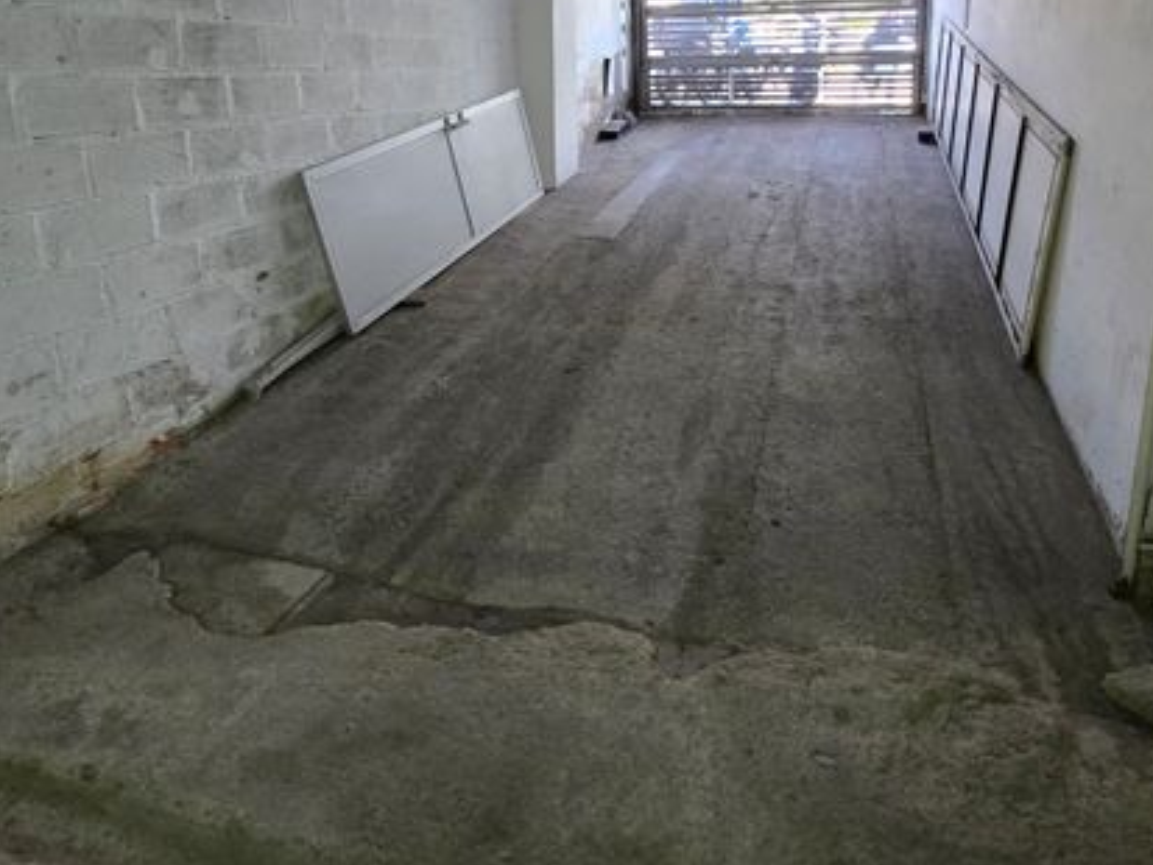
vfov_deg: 60.3
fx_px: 700
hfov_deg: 78.6
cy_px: 226
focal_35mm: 21
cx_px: 652
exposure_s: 1/60
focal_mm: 2.2
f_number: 2.2
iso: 800
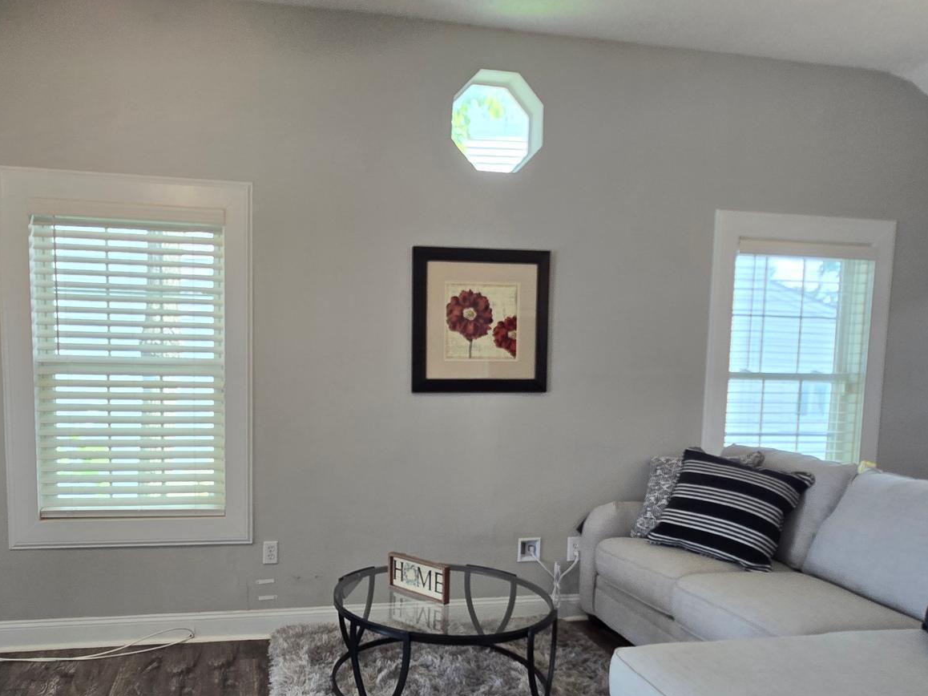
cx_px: 368
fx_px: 616
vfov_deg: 57.8
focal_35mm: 23
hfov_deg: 73.1
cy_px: 455
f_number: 2.2
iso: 80
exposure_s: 1/60
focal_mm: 2.2
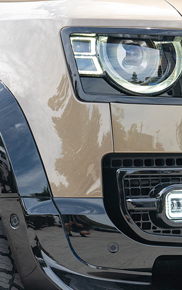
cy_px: 132
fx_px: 992
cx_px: 72
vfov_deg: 16.7
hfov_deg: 10.5
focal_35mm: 125
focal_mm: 34
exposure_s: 1/100
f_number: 5
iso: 100
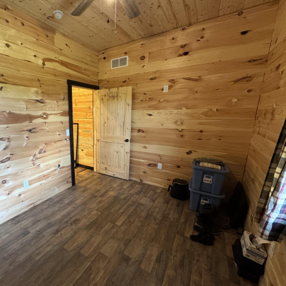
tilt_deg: -12.7
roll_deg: +0.6
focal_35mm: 17
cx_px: 92
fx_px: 159
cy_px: 147
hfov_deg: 80.7
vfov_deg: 83.9
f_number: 2.2
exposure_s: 1/60
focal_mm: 2.22
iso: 400
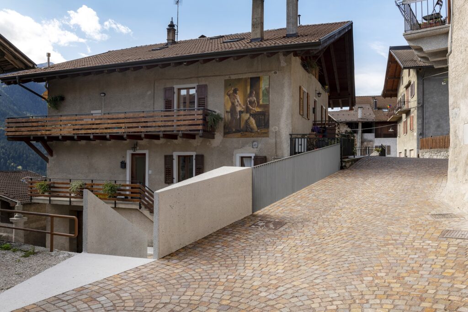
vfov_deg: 44.9
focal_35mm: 29
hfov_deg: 63.7
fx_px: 377
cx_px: 234
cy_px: 156
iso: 100
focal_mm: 29
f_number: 16
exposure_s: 1/30
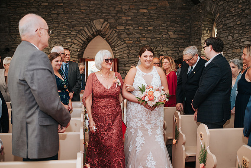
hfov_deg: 53.5
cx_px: 126
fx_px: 249
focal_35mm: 36
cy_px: 84
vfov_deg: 37.2
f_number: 2.8
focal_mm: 35
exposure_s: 1/200
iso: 1000
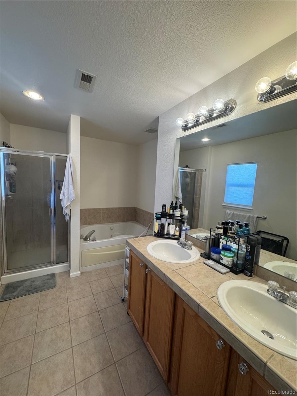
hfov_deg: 85.7
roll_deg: -3.0
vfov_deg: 102.1
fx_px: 160
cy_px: 198
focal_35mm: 14
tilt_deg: -4.1
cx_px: 148
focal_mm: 2.22
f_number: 2.2
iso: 200
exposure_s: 1/120
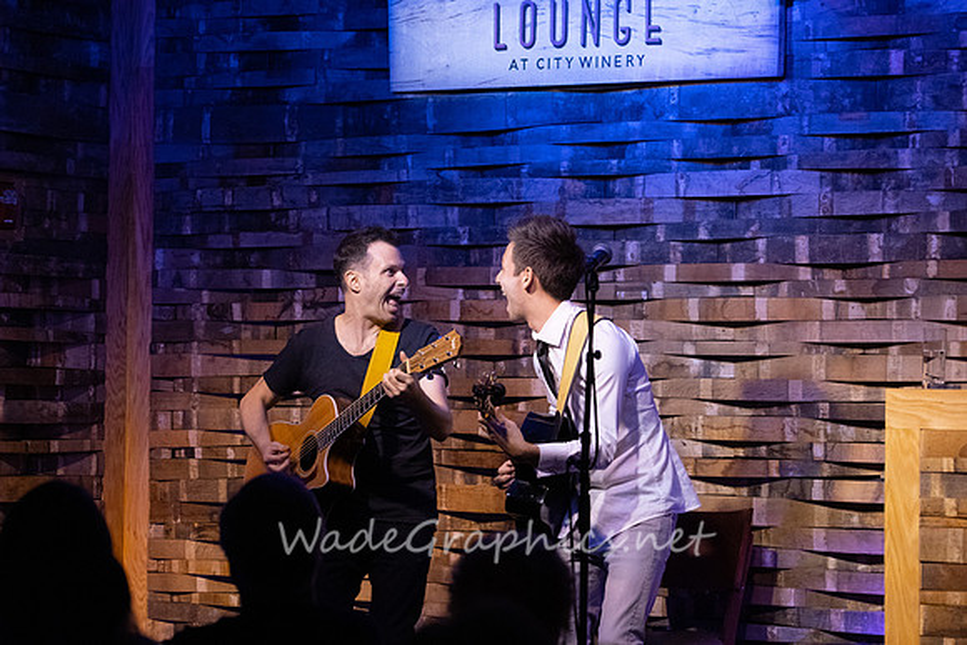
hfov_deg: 15.8
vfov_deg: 10.6
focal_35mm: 130
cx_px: 484
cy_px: 322
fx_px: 3493
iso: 6400
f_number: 6.3
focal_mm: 130
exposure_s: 1/200
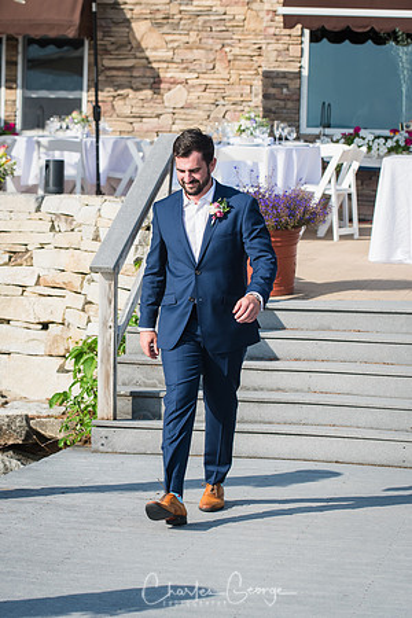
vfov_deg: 16.7
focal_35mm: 123
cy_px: 309
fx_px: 2111
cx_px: 206
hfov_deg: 11.1
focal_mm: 82
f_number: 4
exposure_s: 1/1600
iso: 200
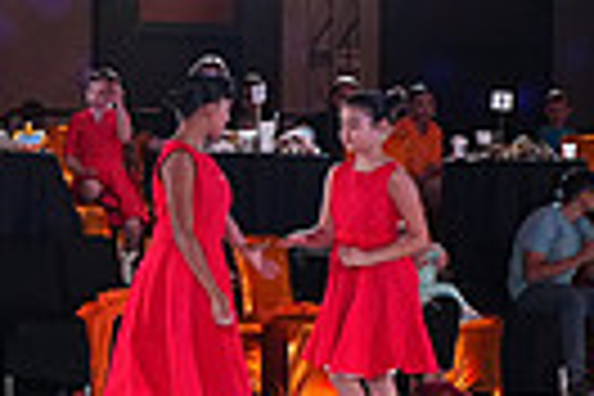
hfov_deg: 11.3
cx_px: -639
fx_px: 2689
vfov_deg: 8.4
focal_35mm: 163
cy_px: 259
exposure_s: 1/400
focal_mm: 37
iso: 5000
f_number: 5.6
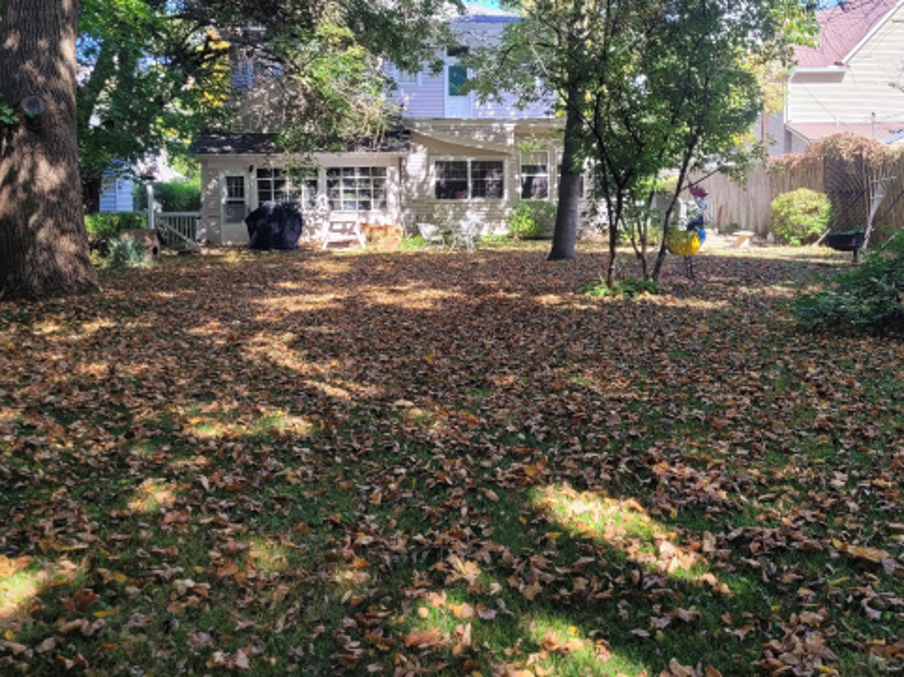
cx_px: 487
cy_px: 272
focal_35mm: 36
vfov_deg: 39.5
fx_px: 940
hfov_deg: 51.3
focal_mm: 5.4
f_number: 1.8
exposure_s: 1/285
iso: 40
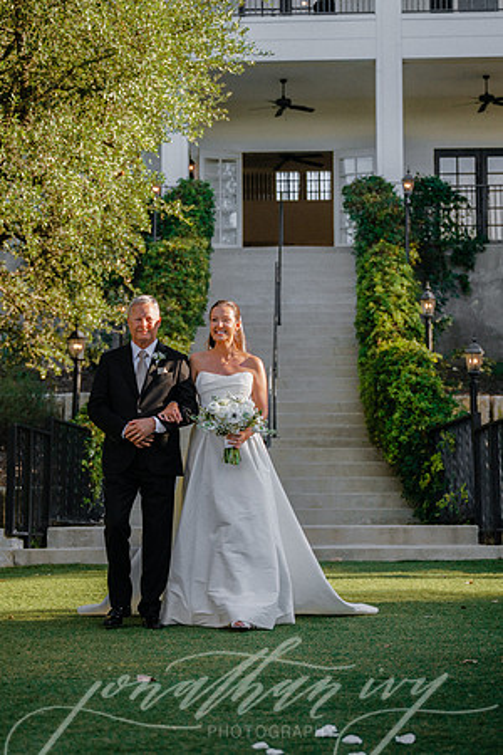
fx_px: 1792
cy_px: 377
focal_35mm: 86
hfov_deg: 16.0
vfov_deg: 23.8
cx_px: 222
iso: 200
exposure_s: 1/2500
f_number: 2.8
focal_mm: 57
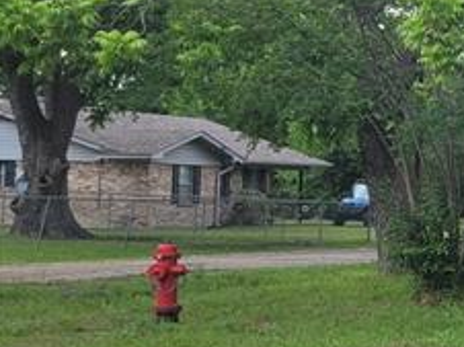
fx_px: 1580
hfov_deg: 13.3
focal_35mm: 118
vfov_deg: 12.5
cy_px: 240
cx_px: 1047
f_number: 1.8
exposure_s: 1/1105
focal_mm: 5.4
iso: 40
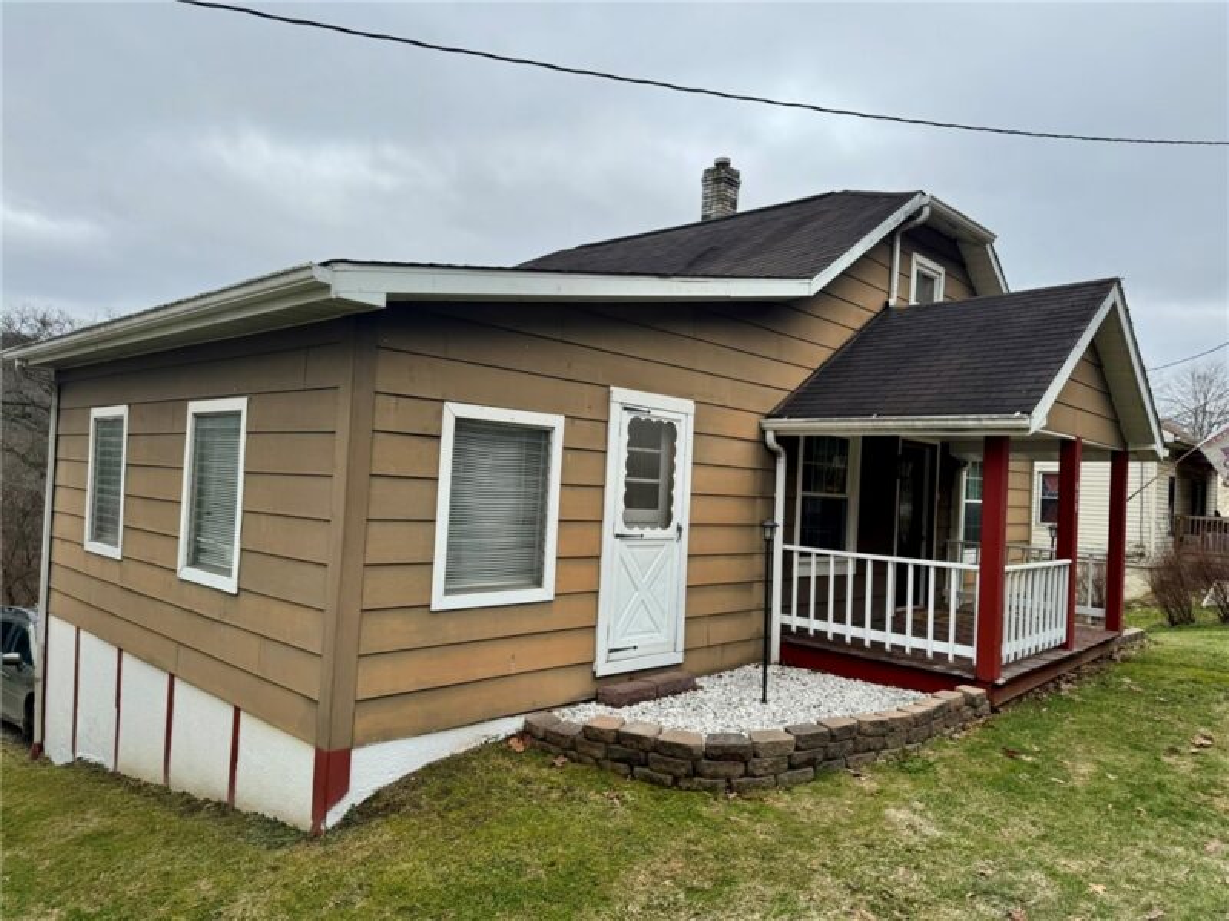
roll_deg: -3.3
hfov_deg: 71.6
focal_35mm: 24
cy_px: 460
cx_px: 614
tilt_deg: +1.3
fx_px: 852
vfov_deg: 56.8
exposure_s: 1/1678
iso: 80
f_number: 1.78
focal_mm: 6.76
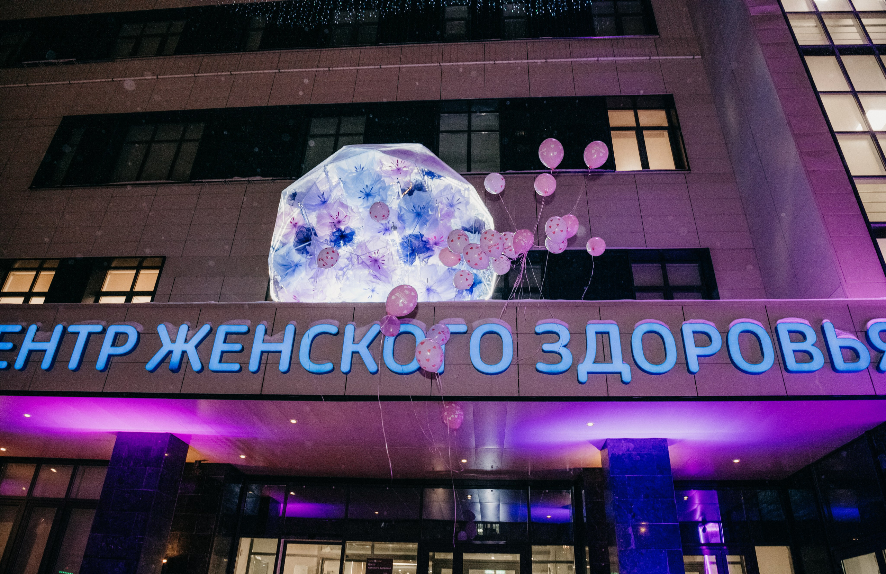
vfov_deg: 51.6
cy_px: 297
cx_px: 445
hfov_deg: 73.5
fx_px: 593
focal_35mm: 24
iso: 2500
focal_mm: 24
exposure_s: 1/160
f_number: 5
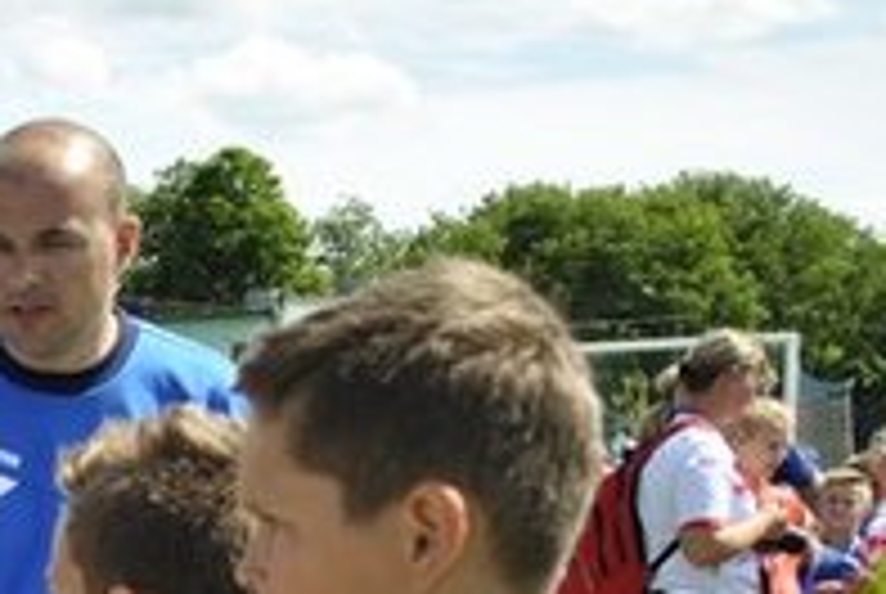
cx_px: -270
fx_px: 2194
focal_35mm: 89
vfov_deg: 14.6
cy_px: 824
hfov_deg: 20.8
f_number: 4
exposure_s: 1/1000
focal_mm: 18
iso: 125
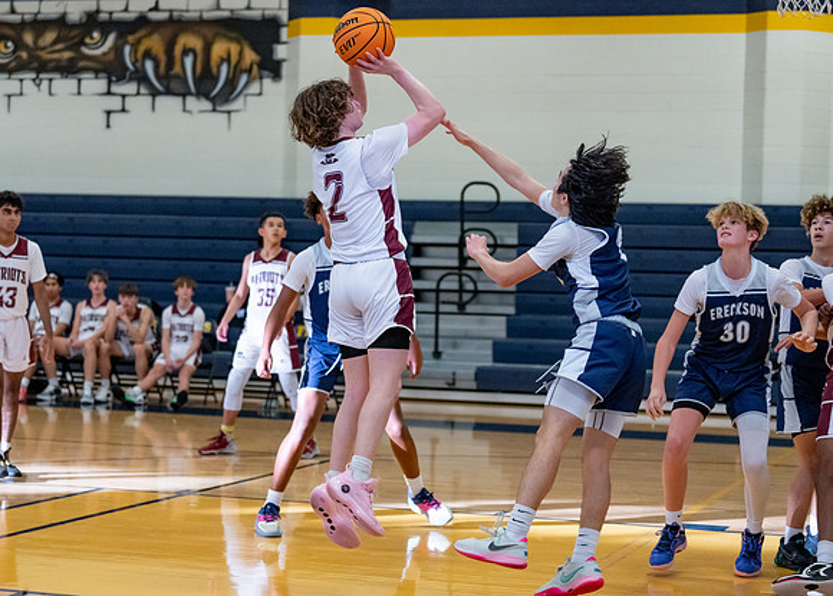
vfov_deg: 17.2
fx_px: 1970
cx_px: 351
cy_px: 322
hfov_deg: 23.9
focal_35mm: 83
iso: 5000
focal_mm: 70
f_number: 2.8
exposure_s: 1/1000
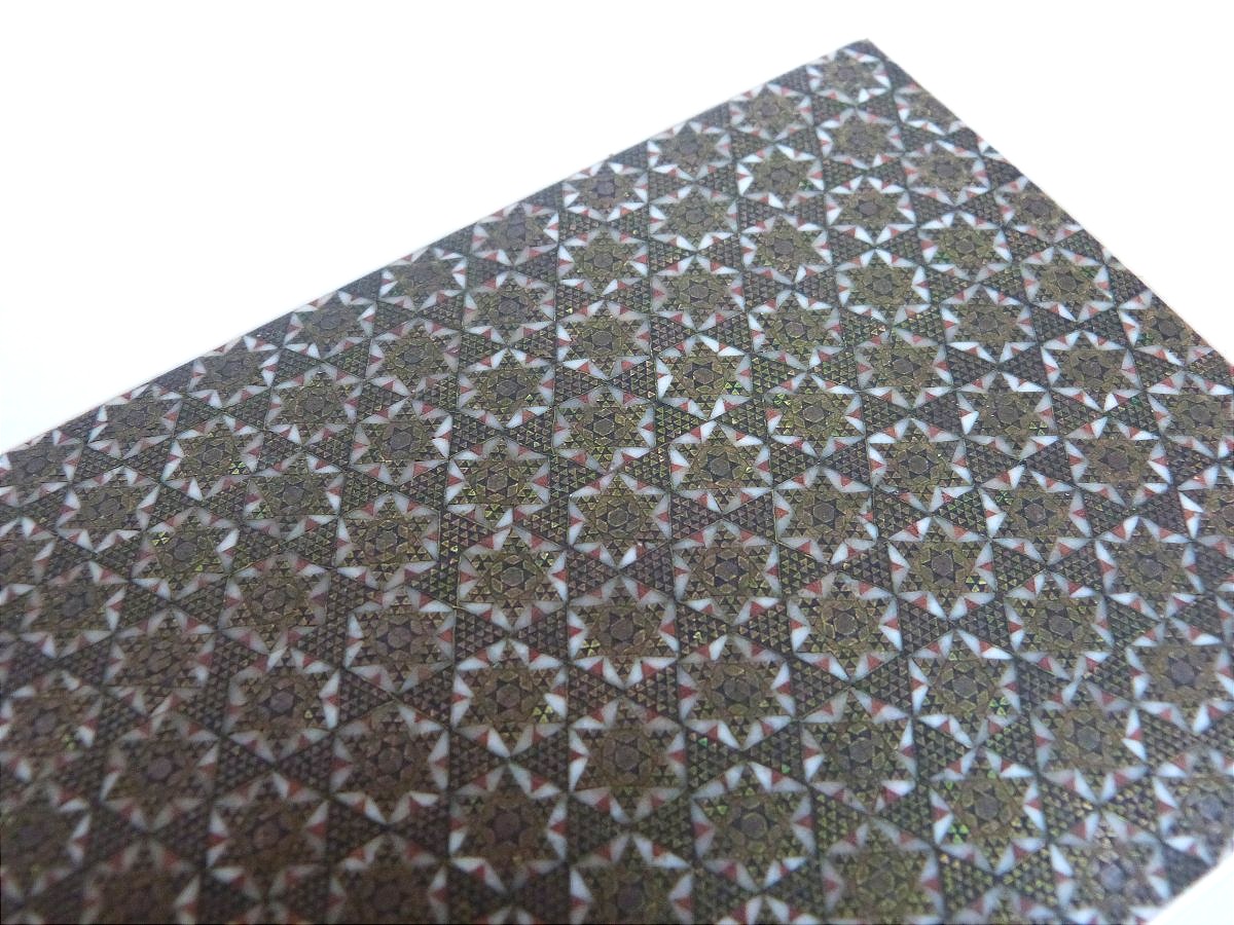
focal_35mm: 34
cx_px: 617
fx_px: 1212
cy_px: 462
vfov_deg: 41.8
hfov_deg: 54.0
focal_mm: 6.1
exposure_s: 1/50
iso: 400
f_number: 3
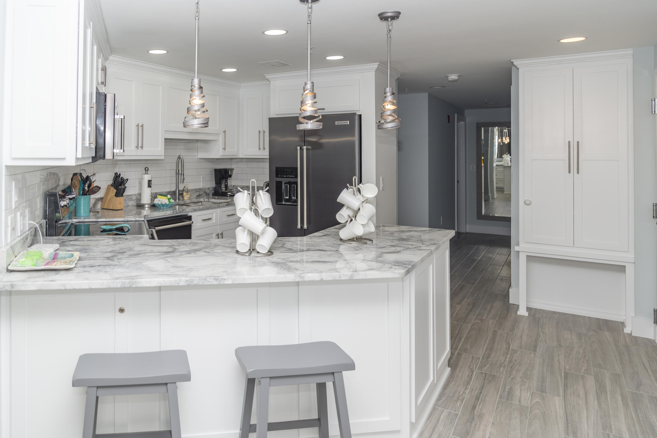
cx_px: 328
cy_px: 219
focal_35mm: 24
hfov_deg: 73.7
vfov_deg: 53.2
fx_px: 438
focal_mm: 24
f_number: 3.5
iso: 125
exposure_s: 1/250
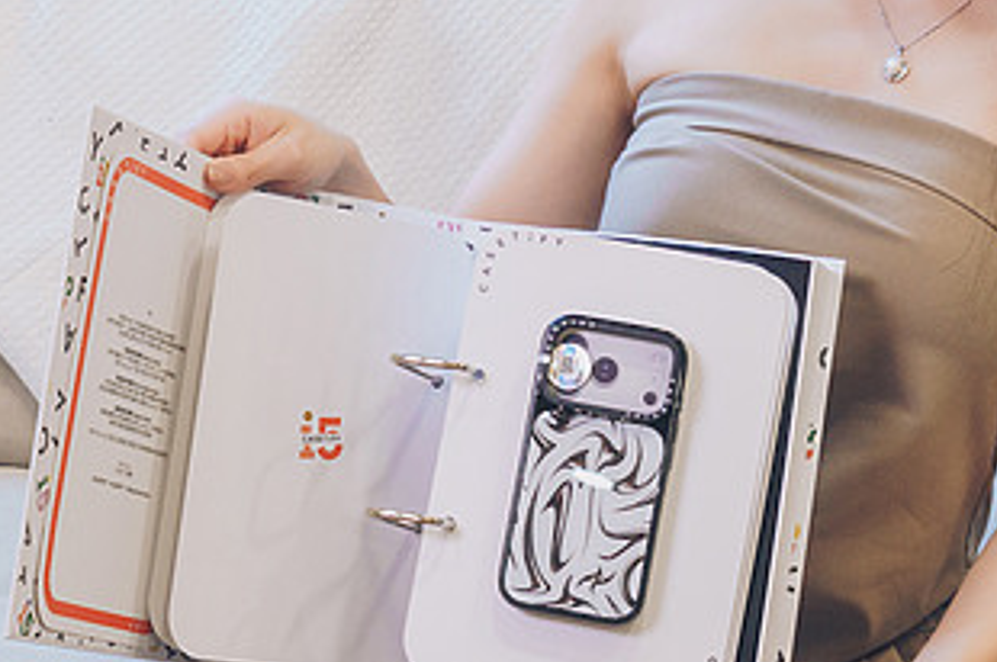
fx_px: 3762
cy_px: 161
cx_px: 646
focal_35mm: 136
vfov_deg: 10.0
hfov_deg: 15.1
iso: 640
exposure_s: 1/100
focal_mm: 36
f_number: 6.3
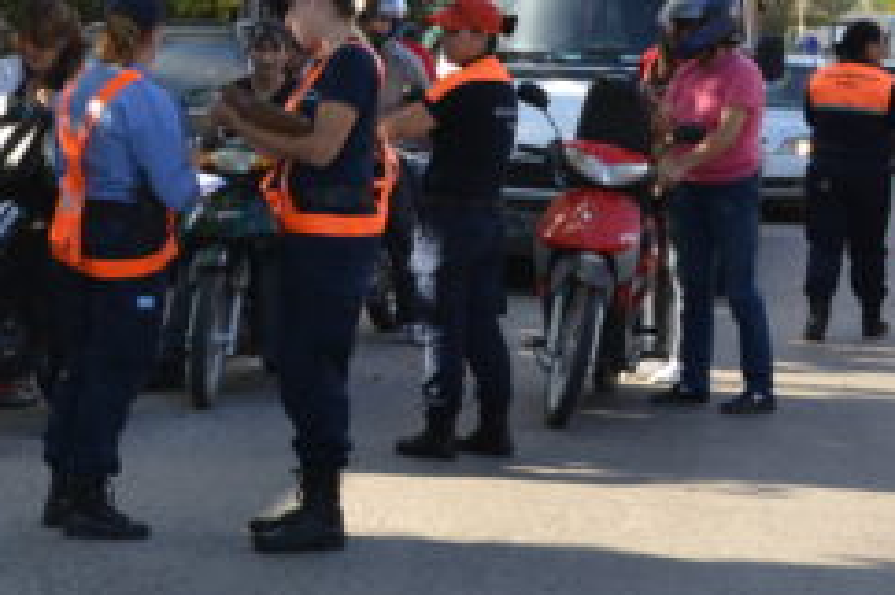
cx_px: 92
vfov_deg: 11.3
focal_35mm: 121
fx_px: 3006
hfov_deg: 16.7
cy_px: 384
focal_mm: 28
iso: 140
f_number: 5.6
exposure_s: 1/125
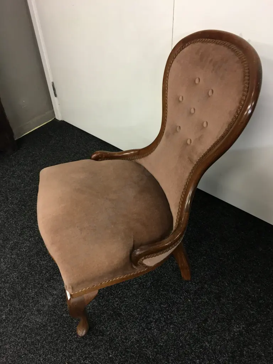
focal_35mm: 29
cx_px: 136
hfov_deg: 48.2
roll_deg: +0.1
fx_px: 305
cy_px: 182
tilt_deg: -43.7
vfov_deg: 61.7
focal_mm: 4.15
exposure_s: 1/17
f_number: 2.2
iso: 64
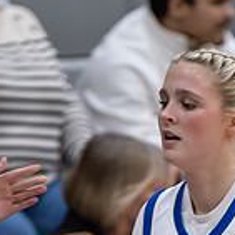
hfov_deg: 1.9
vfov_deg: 1.9
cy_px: 304
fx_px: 7266
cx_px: 243
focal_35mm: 946
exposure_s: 1/1000
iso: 6400
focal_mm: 170
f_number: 2.8
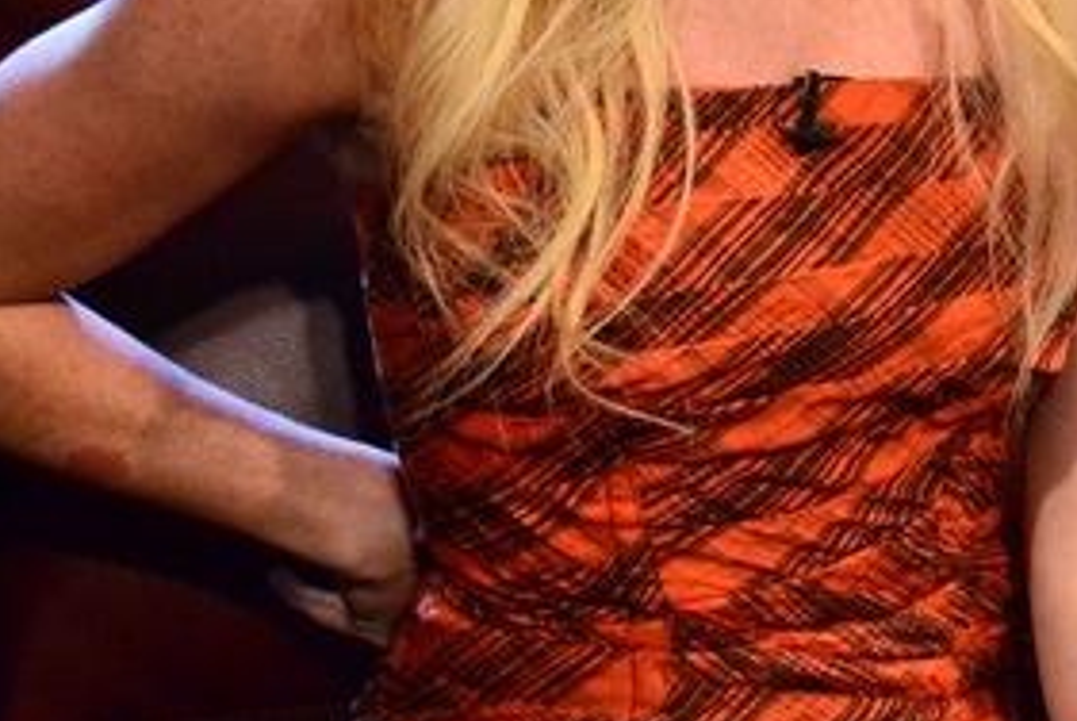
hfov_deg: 18.8
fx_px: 3242
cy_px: -56
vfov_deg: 12.5
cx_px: 778
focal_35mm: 108
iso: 3200
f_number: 4.5
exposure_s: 1/200
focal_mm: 29
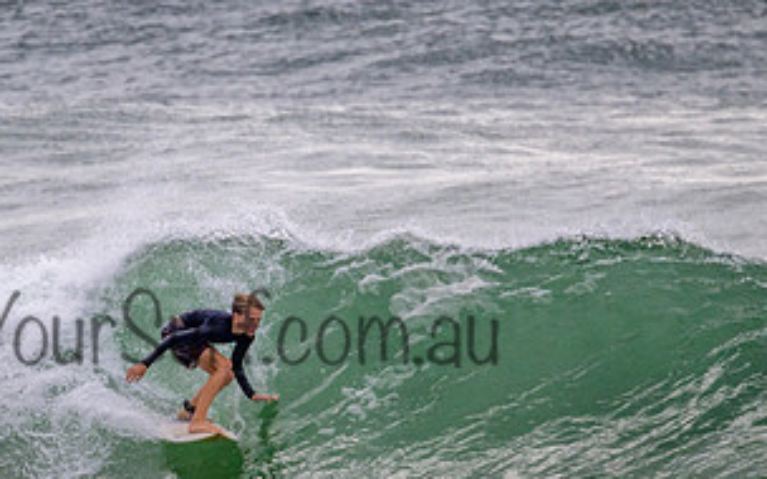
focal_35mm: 1558
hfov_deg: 1.3
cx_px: 232
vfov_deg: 0.8
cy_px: 306
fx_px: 32567
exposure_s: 1/2000
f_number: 11
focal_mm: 800
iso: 1400
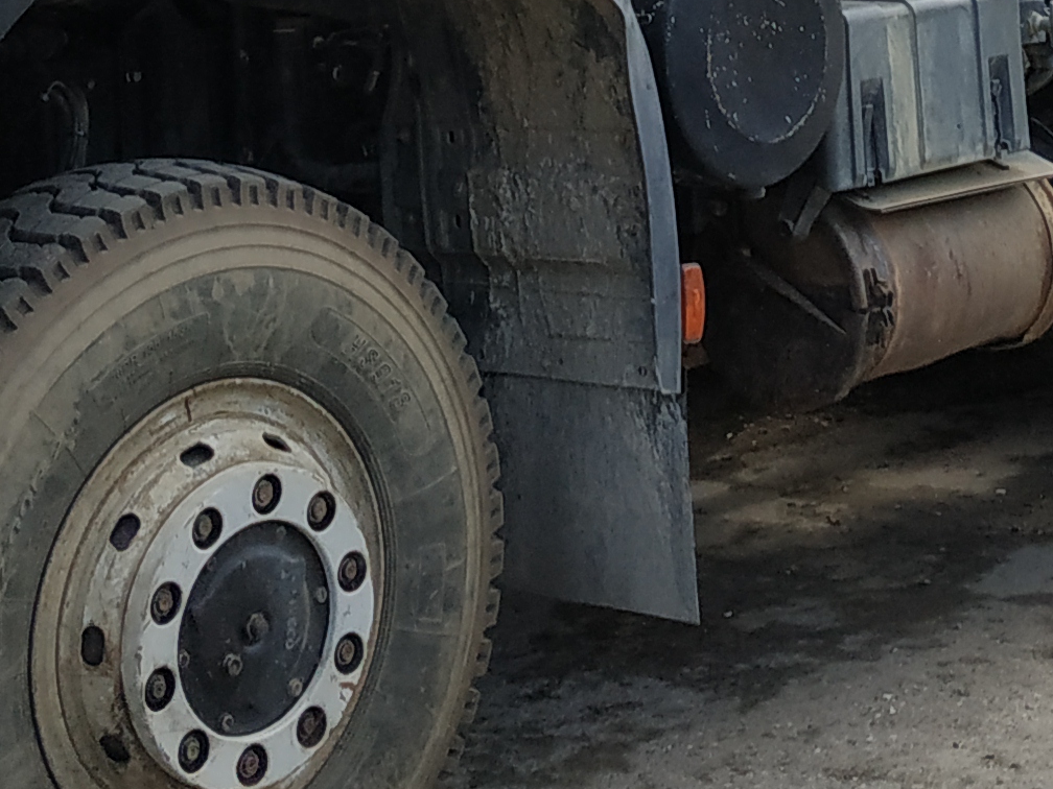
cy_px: -456
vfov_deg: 14.2
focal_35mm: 96
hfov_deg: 20.4
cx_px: 435
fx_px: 2920
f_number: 1.9
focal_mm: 3.94
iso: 250
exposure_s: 1/1783
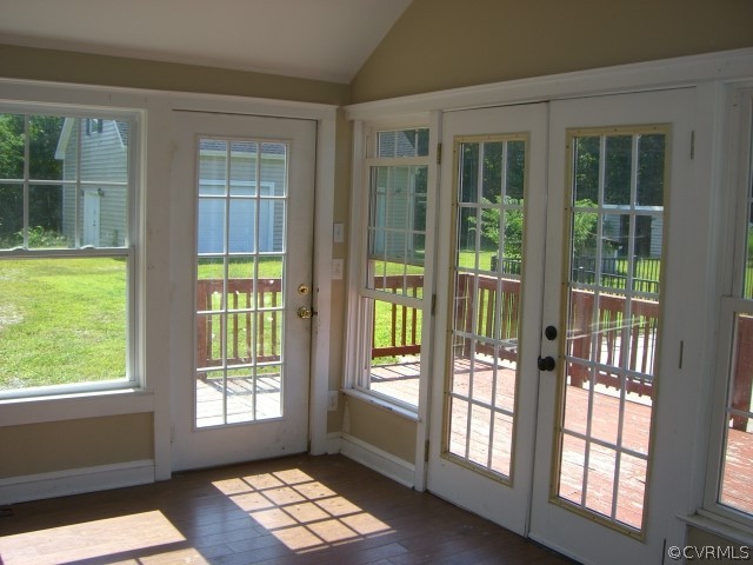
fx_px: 827
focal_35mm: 38
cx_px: 376
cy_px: 282
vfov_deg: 37.7
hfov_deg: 49.0
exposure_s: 1/200
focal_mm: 6.2
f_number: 4.3
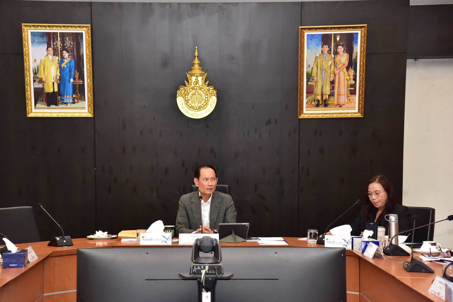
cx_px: 204
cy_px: 160
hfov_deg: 24.2
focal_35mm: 84
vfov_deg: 16.3
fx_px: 1057
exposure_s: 1/100
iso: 2000
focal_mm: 75
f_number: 5
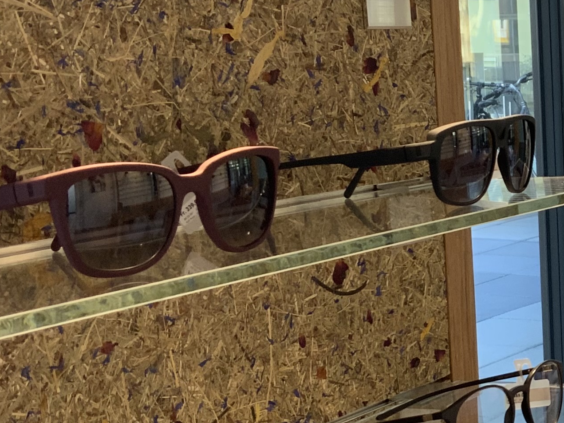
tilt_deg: -10.9
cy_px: 298
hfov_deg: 19.7
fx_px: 1499
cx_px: 718
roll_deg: +0.8
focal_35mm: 92
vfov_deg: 16.0
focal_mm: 3
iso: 64
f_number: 1.8
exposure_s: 1/100
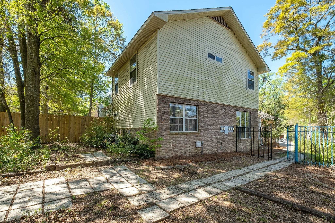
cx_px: 168
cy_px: 112
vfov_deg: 77.3
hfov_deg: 100.4
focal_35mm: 15
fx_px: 140
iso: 250
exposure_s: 1/250
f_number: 8
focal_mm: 10
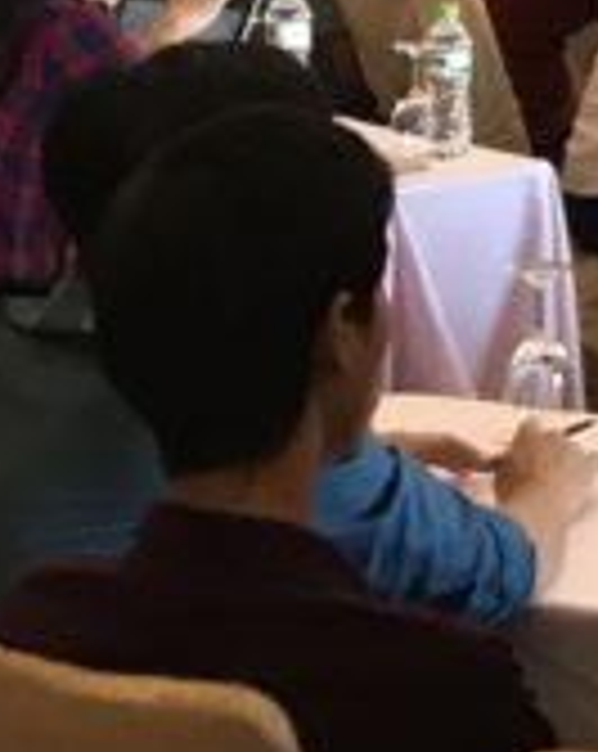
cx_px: 1556
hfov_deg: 8.2
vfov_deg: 10.5
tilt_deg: +5.4
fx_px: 3727
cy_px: -775
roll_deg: +1.0
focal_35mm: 168
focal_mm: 3.99
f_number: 1.8
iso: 50
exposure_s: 1/17
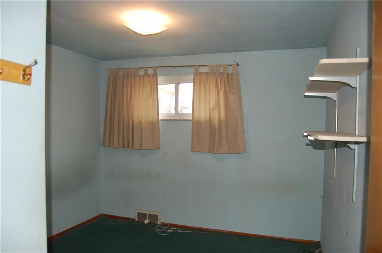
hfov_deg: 67.5
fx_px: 286
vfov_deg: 47.7
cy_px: 126
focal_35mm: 27
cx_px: 191
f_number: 3.5
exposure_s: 1/60
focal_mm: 18
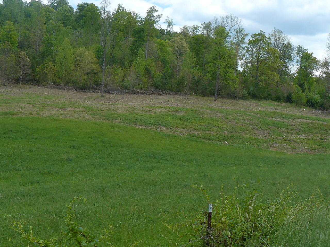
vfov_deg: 29.7
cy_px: 124
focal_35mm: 49
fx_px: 467
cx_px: 165
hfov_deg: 38.9
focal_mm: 6
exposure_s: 1/640
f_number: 4
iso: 100
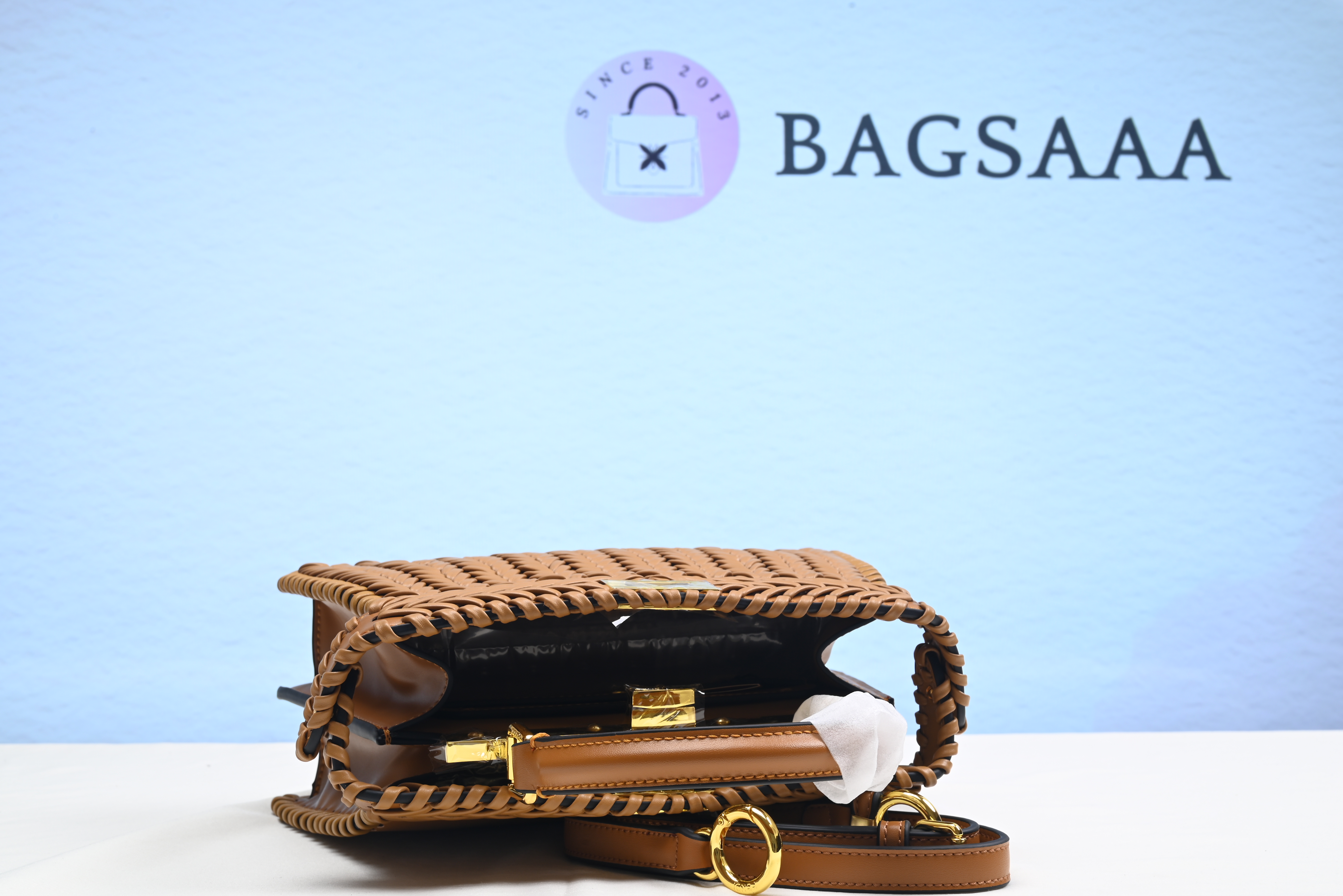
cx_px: 672
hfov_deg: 45.4
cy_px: 448
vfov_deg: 31.2
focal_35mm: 43
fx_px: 1605
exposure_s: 1/2
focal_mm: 43
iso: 100
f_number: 16
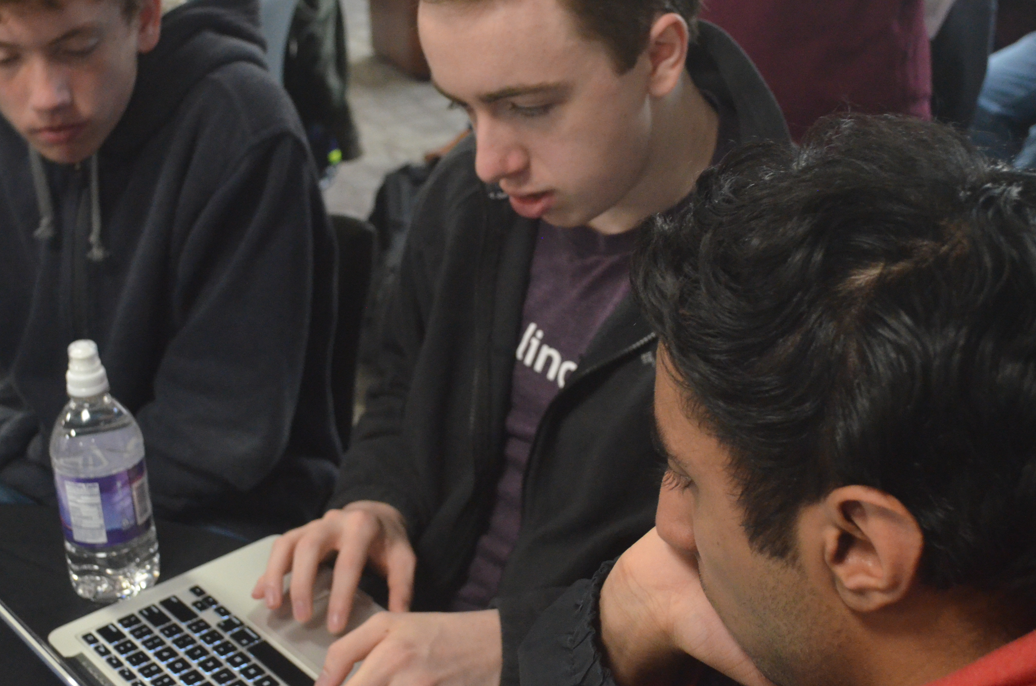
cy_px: 286
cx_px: 470
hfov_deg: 38.9
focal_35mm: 51
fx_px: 1465
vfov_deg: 26.3
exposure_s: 1/25
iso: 3200
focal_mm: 28
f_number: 4.5
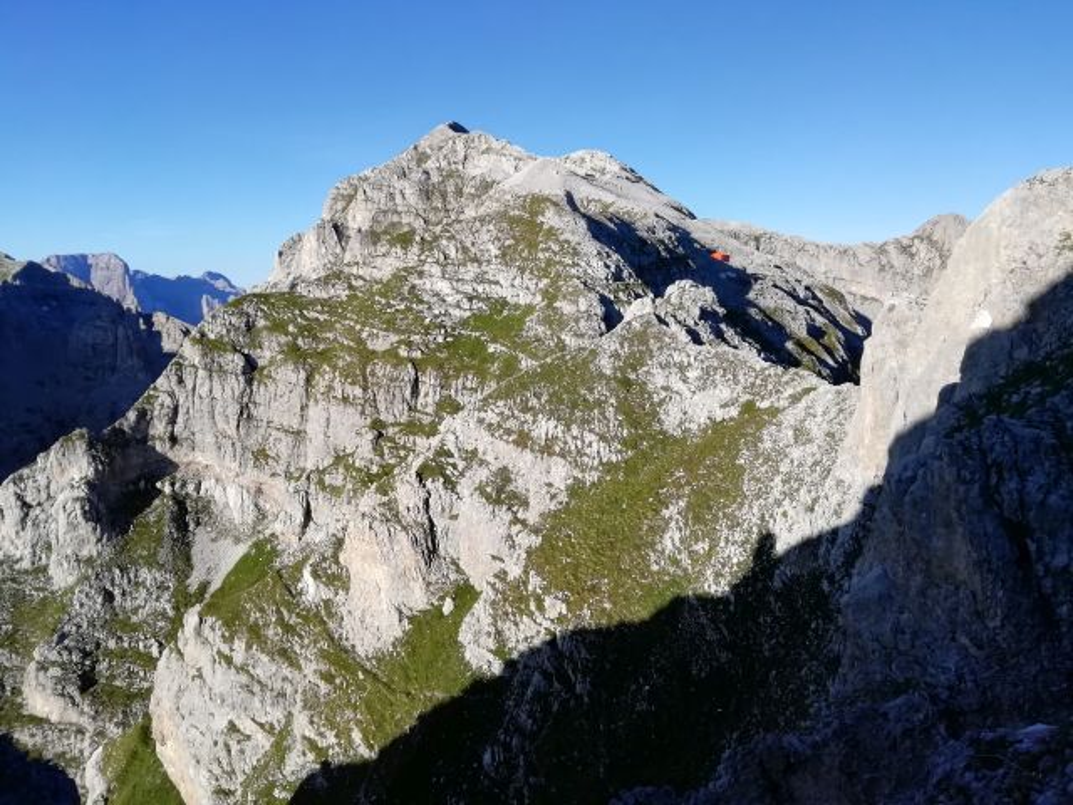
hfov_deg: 67.3
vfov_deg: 53.1
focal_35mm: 26
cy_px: 402
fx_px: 806
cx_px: 536
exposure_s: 1/910
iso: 50
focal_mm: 3.21
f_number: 2.2
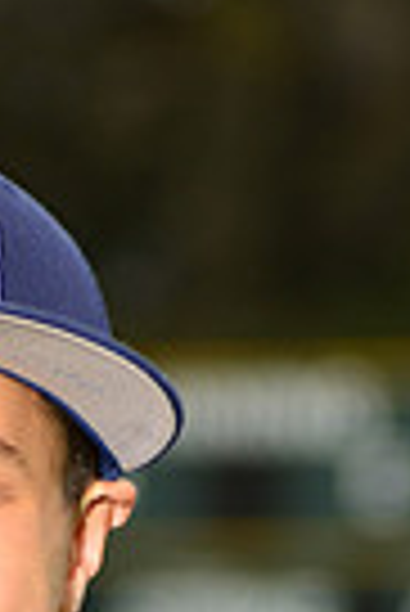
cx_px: -178
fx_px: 12353
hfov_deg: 1.9
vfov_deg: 2.8
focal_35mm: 725
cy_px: 958
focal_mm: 170
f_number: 6.3
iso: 200
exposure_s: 1/200
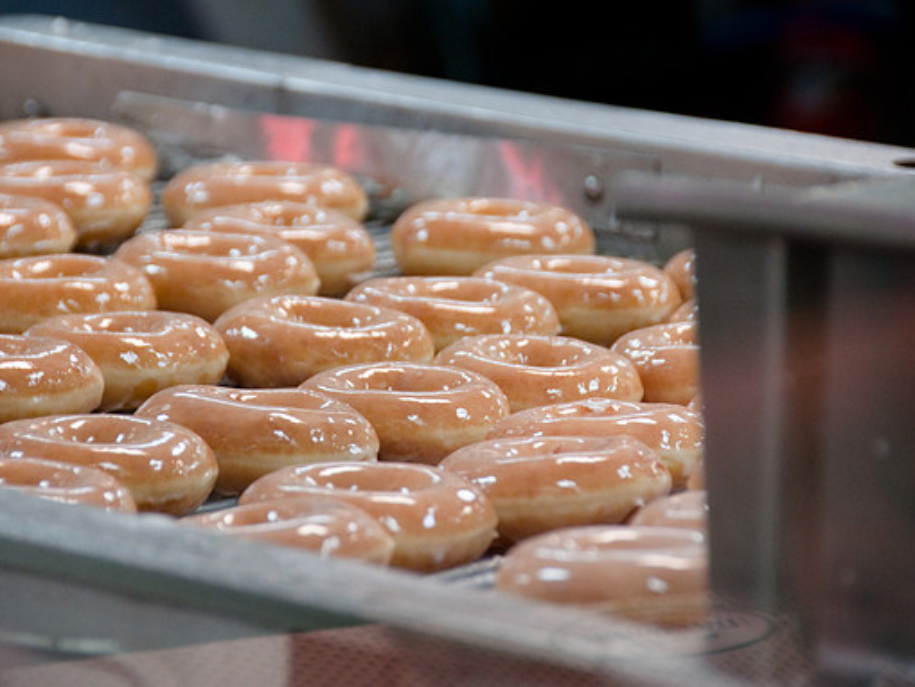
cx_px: 422
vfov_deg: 5.3
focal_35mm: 279
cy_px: 343
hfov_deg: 7.1
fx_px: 7377
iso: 560
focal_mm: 170
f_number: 5.6
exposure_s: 1/20
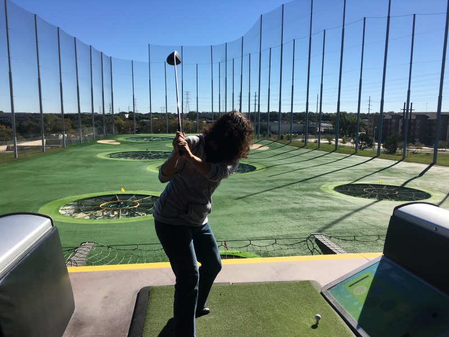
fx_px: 376
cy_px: 168
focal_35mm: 29
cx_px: 224
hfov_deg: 61.7
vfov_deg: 48.2
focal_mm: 4.15
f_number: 2.2
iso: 25
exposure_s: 1/1748
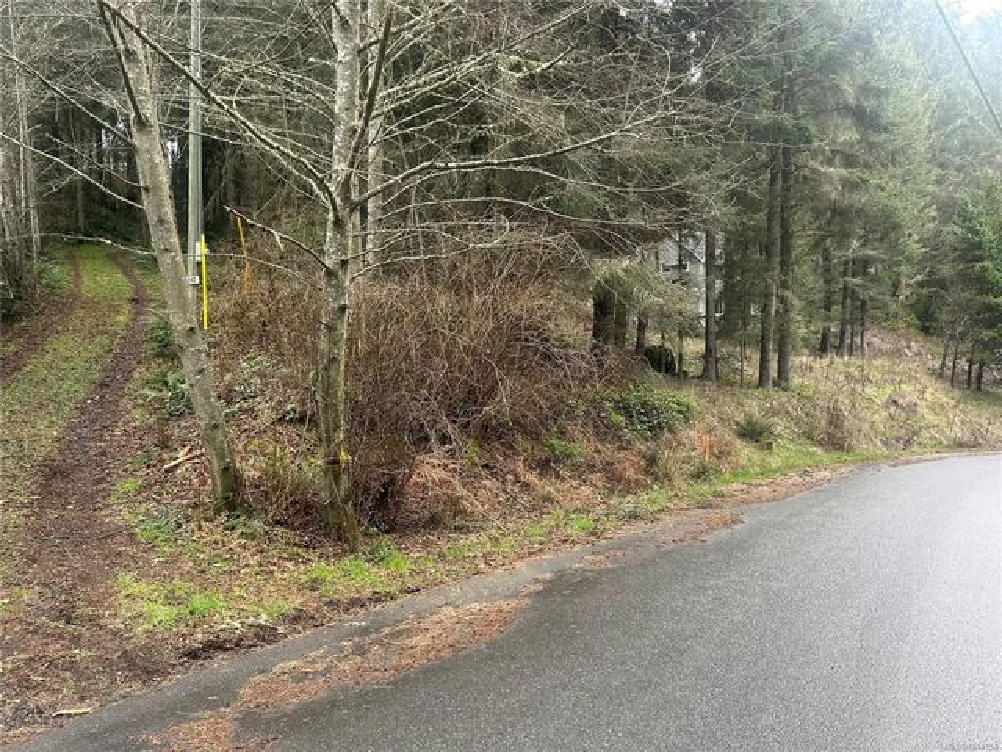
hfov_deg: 67.3
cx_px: 501
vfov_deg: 53.1
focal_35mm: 26
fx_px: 753
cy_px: 376
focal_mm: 5.7
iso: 80
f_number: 1.5
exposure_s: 1/121
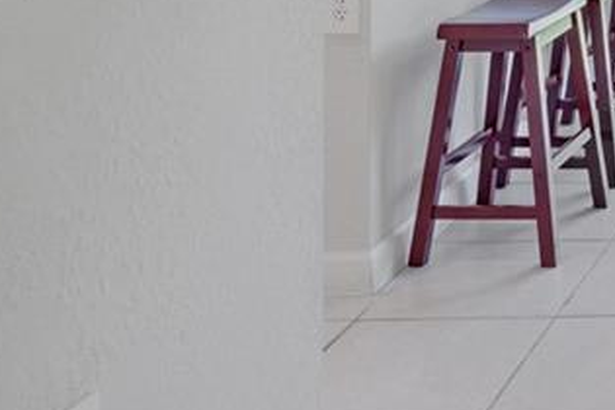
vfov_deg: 16.9
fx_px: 1213
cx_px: 1002
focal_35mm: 71
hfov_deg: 21.9
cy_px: -254
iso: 100
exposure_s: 1/4
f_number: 8
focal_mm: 14
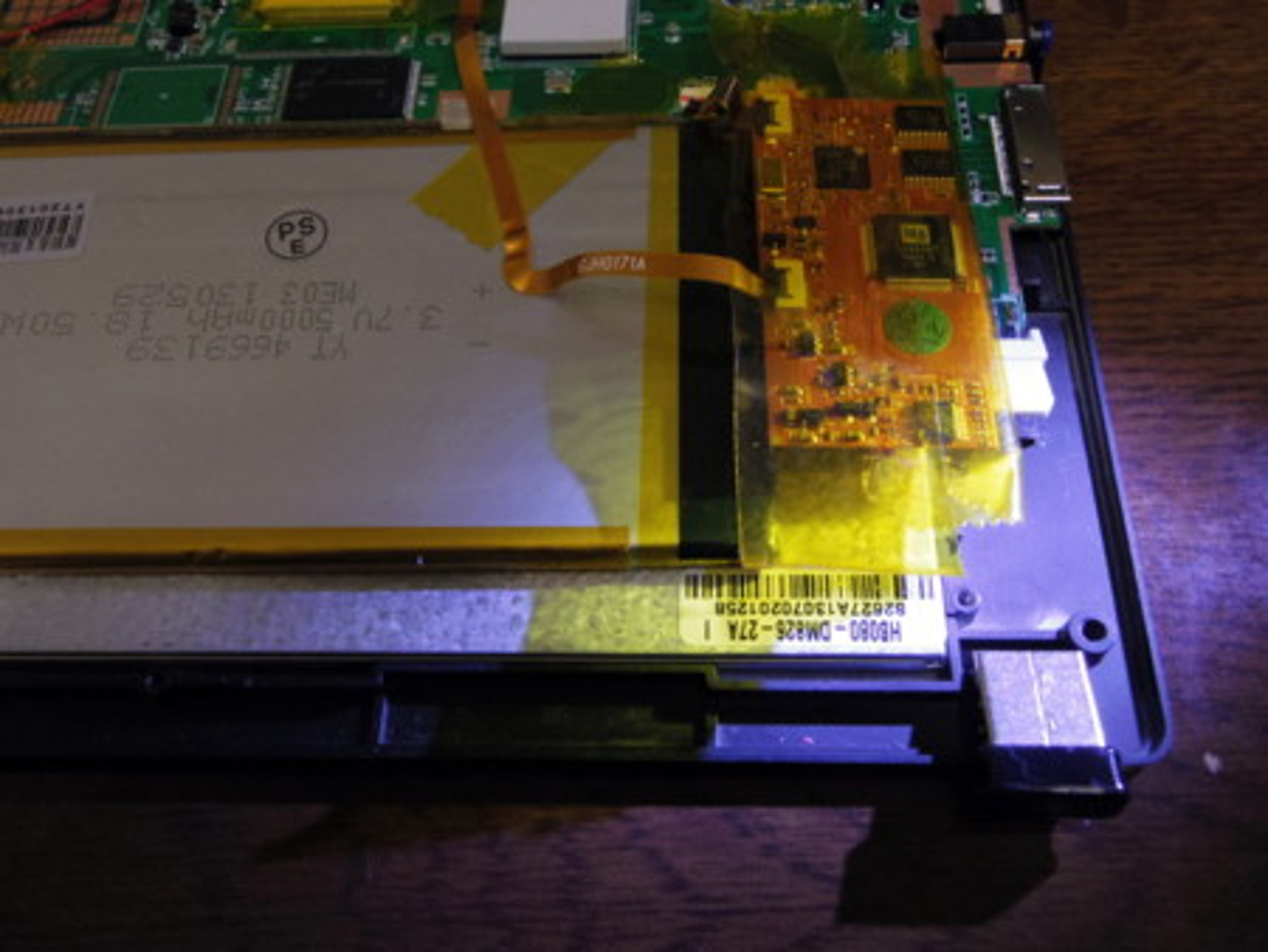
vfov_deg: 45.5
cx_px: 634
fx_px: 1136
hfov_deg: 58.3
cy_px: 476
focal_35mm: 31
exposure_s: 1/50
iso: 1250
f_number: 3.2
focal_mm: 6.7
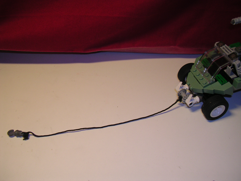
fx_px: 265
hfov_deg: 49.0
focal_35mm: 38
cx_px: 120
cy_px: 90
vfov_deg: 37.7
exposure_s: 1/30
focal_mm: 5.8
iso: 100
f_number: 2.8
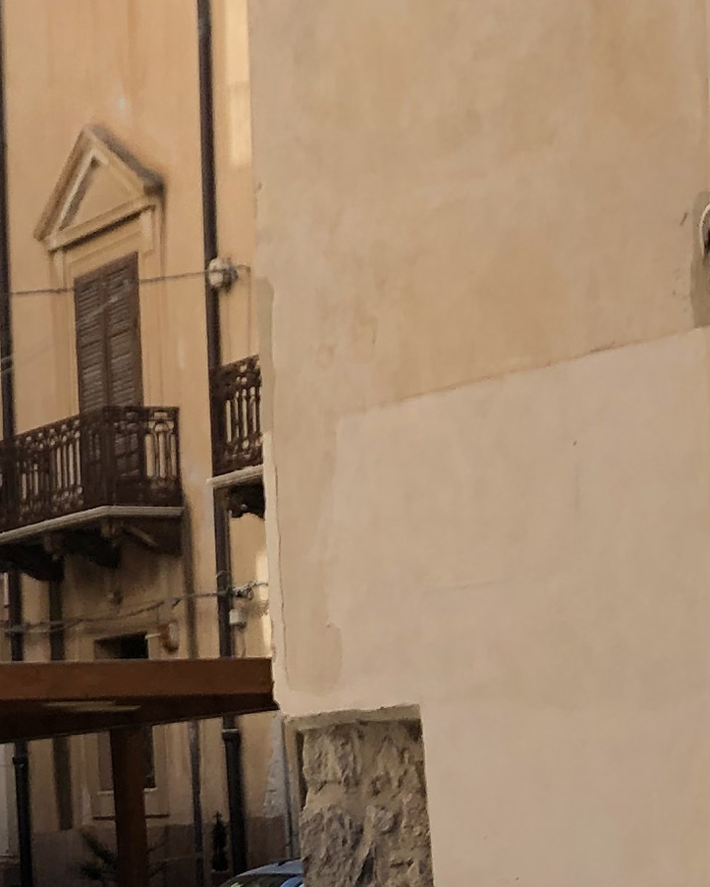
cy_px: 578
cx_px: -465
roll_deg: +1.5
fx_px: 3177
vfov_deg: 15.9
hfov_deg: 12.0
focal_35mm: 121
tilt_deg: +7.1
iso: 20
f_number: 1.8
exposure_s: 1/716
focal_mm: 4
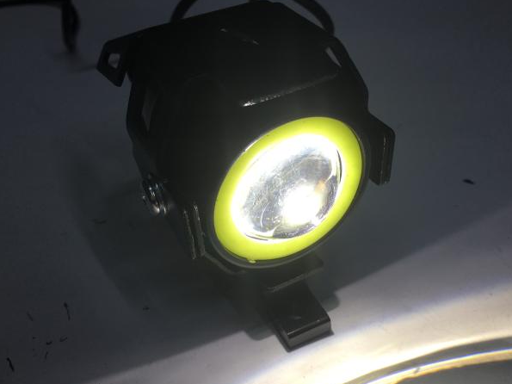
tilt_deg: -37.0
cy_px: 228
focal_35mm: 39
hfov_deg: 47.9
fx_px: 577
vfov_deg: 36.7
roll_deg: +3.0
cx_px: 260
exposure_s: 1/120
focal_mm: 4.15
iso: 25
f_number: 2.2
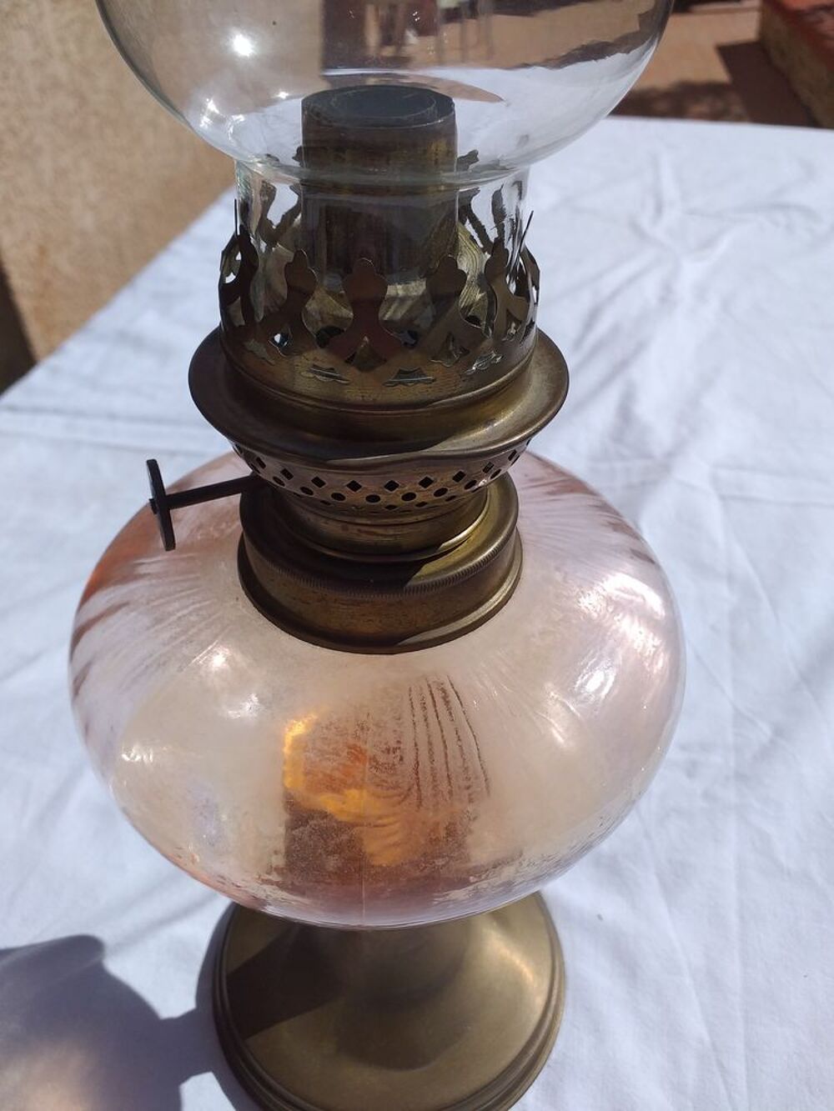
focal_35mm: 26
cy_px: 556
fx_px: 835
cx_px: 417
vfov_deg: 67.3
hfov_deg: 53.1
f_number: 1.9
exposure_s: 1/4263
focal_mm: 3.6
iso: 40
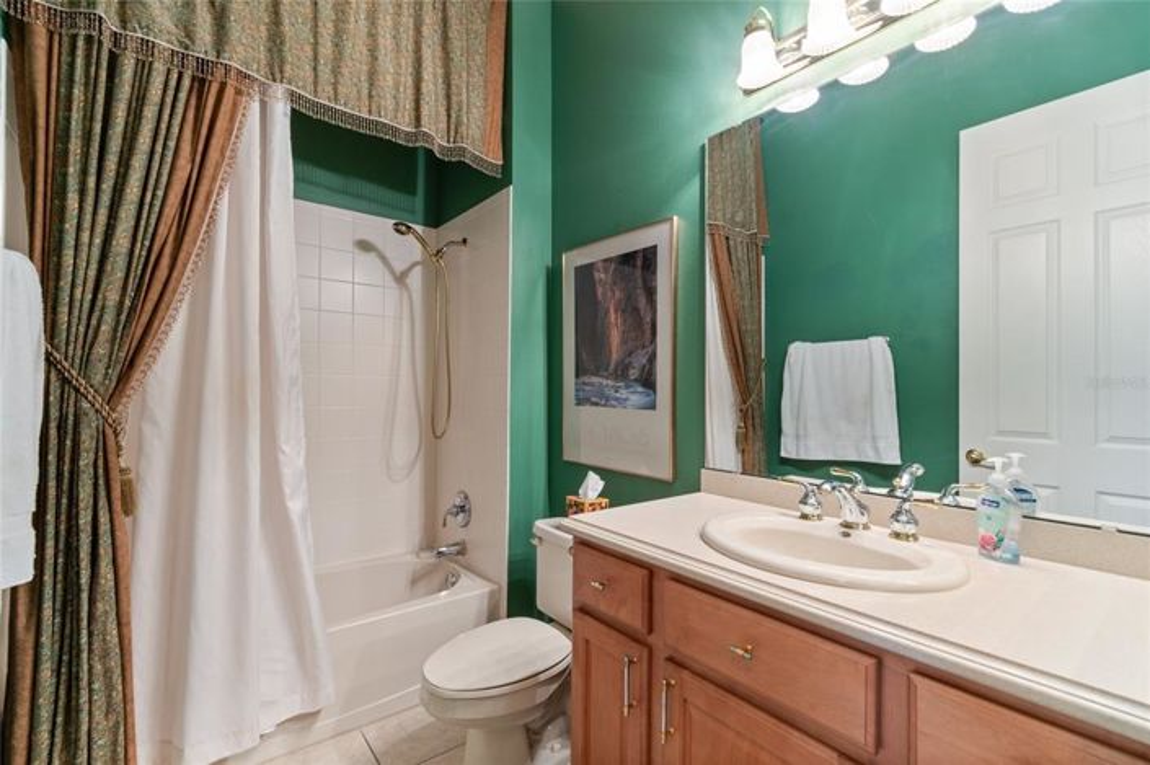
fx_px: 479
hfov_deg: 100.4
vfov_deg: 77.2
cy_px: 382
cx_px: 575
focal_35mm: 15
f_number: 7.1
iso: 100
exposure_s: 1/2
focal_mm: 10
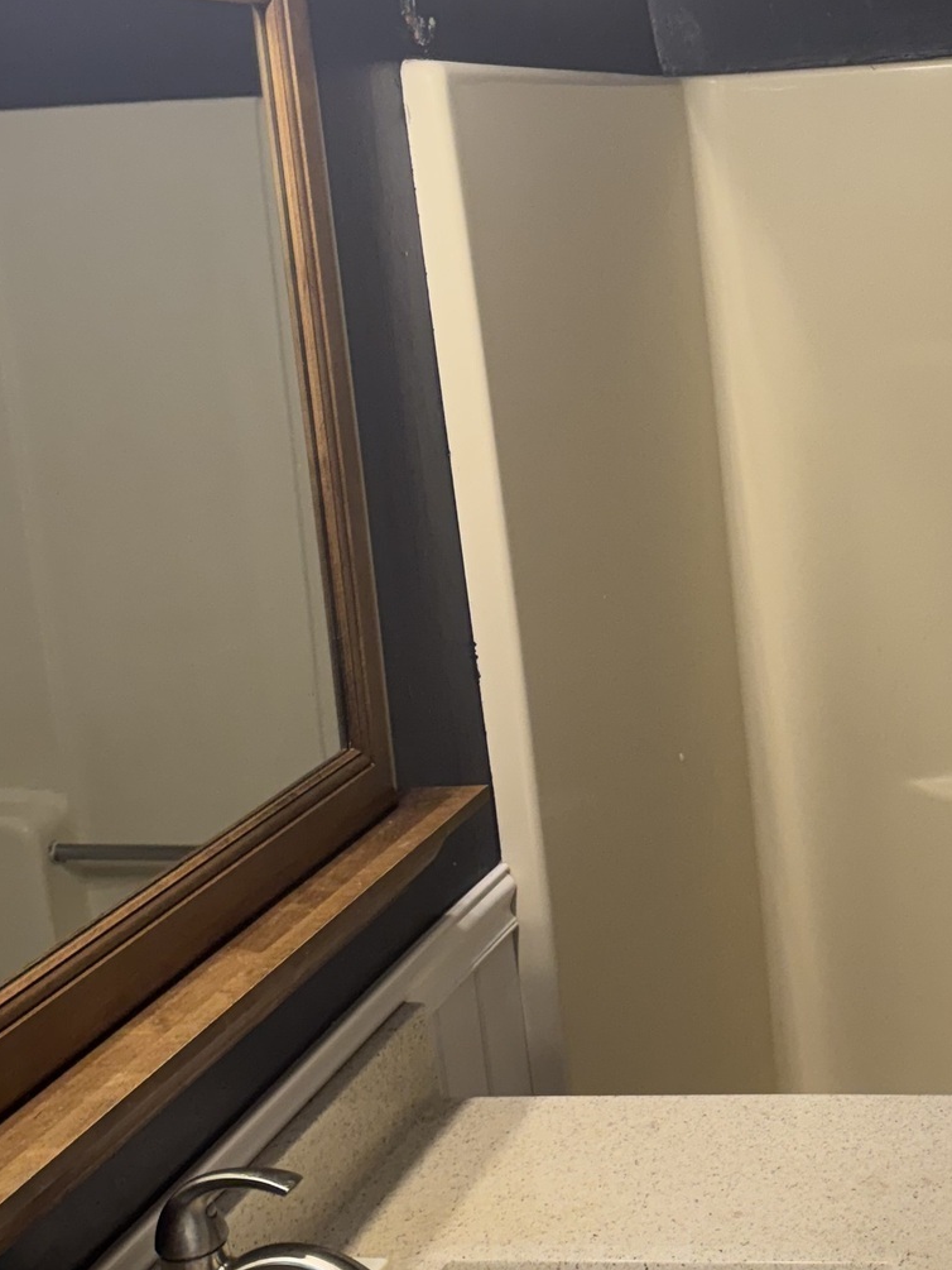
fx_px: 2016
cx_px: 985
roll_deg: +4.1
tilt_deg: -11.0
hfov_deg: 25.1
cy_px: 481
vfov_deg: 34.8
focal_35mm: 55
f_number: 1.78
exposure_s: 1/120
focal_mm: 6.76
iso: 200
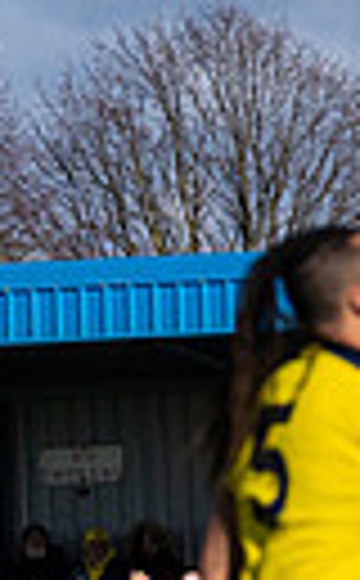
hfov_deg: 2.0
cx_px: 972
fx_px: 10072
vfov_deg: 3.3
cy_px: 288
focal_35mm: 638
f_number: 4
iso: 400
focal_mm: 87
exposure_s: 1/12800
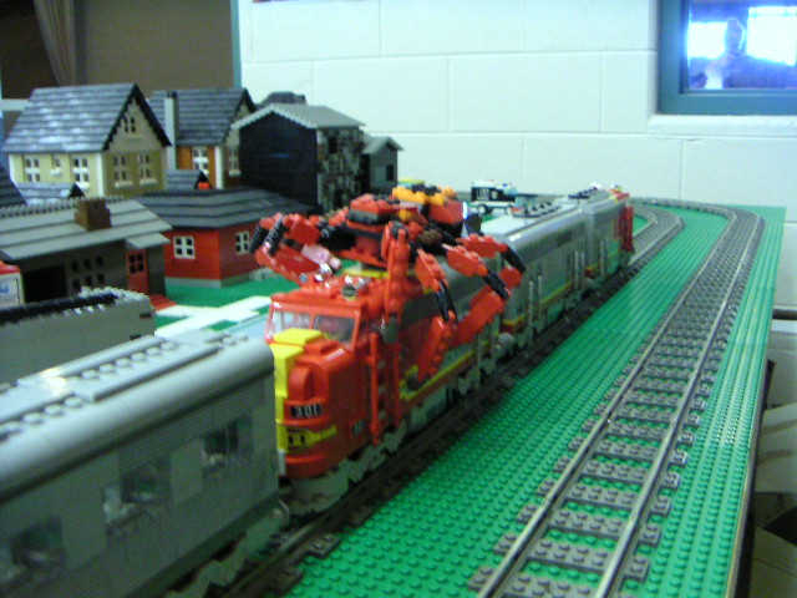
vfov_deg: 38.7
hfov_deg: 50.1
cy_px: 299
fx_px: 852
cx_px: 398
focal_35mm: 37
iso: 400
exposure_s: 1/15
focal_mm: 4.8
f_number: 2.8
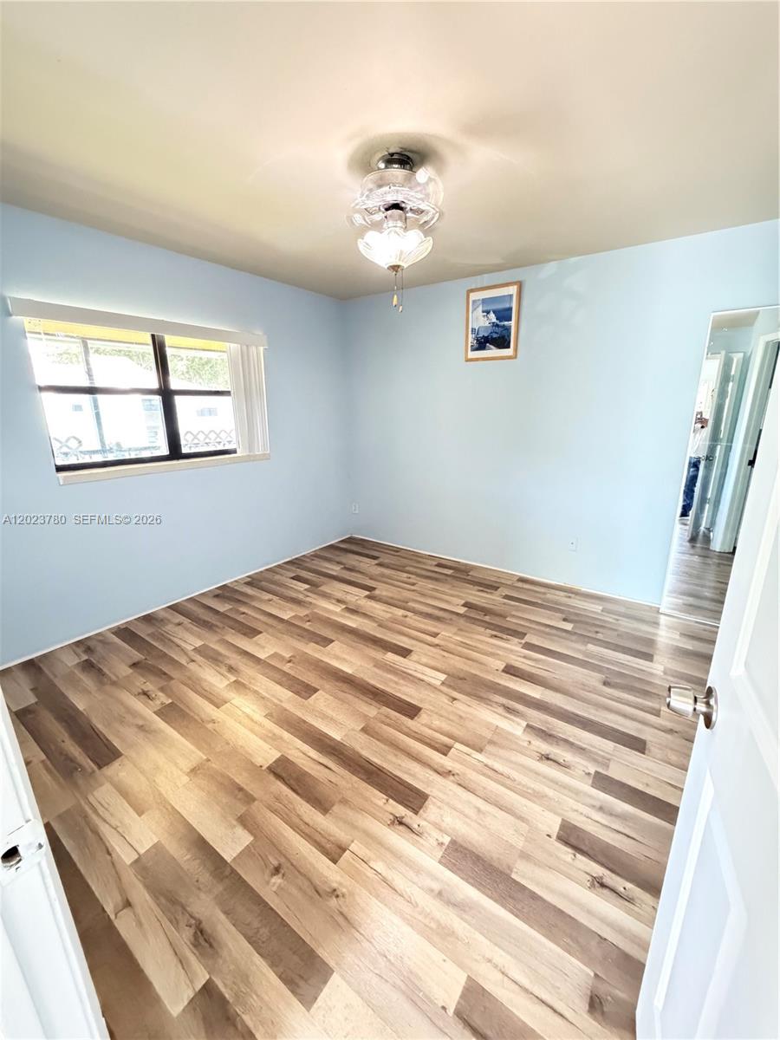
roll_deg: +0.3
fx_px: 421
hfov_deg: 85.7
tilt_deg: -14.9
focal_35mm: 14
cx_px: 390
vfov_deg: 102.1
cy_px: 520
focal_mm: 2.22
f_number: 2.2
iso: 1250
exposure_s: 1/40
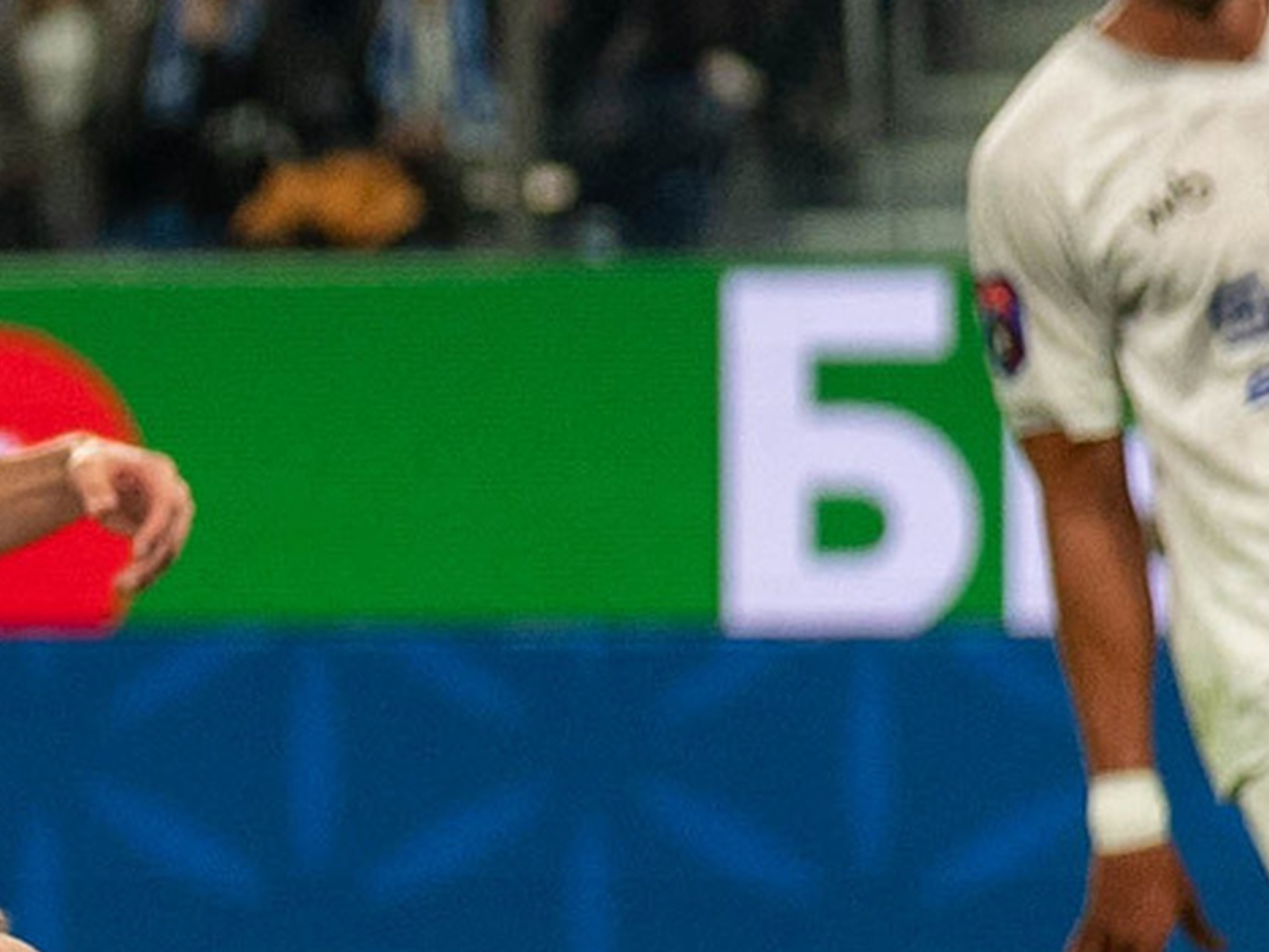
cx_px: -2457
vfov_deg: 2.1
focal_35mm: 705
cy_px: 558
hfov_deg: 2.8
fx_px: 25851
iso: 800
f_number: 2.8
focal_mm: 78
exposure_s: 1/1000
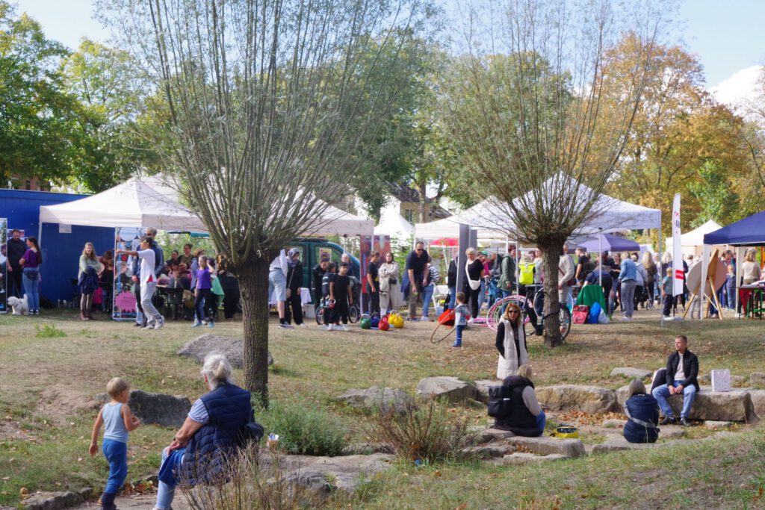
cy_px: 255
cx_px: 382
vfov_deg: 18.9
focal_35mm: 72
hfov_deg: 28.1
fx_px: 1530
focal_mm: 47.5
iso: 1600
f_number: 18
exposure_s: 1/250
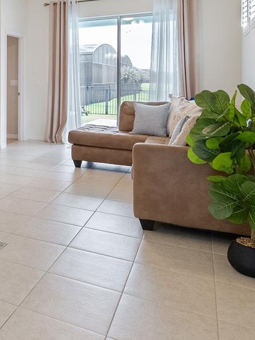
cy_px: 84
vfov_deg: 46.1
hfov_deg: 31.0
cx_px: -51
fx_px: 383
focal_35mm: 39
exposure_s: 1/30
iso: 3200
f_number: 9
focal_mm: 16
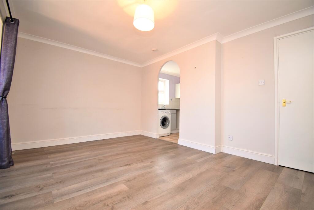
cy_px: 105
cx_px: 157
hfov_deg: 100.4
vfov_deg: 77.3
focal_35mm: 15
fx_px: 131
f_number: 5
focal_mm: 10
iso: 800
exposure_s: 1/100
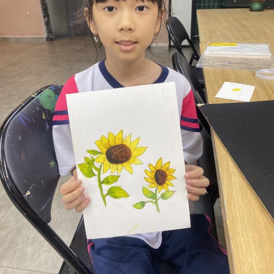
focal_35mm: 31
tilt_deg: -23.7
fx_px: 278
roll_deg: +2.0
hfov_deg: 52.5
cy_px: 105
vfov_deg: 52.1
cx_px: 137
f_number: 1.8
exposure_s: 1/100
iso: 64
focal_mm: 4.25
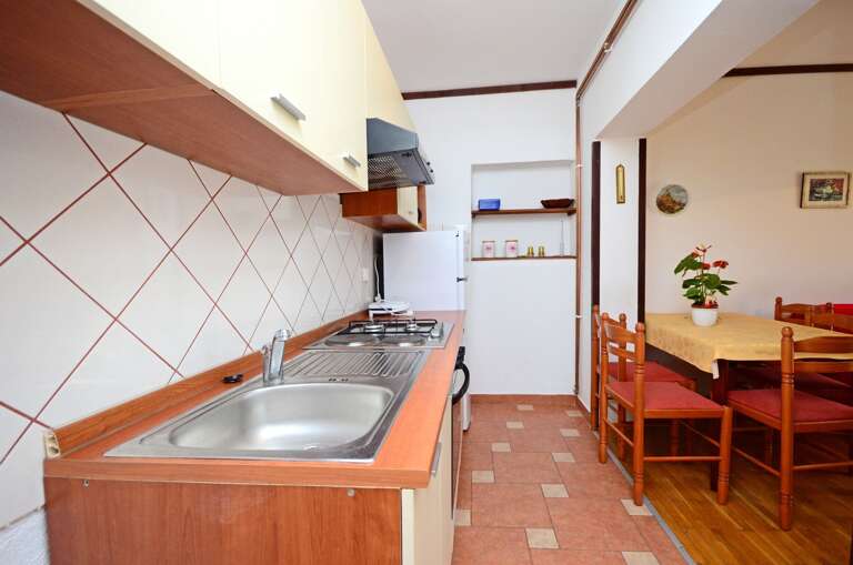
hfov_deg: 100.5
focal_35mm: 15
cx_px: 426
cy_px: 282
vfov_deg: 77.1
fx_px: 355
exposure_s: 1/160
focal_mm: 10
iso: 1600
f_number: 6.3
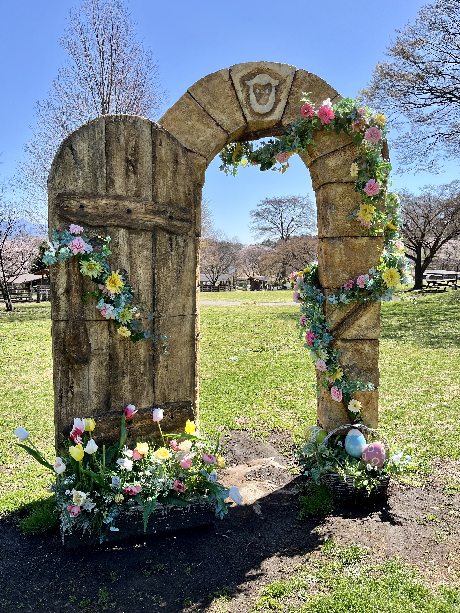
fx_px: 461
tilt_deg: -7.6
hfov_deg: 53.1
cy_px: 306
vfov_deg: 67.3
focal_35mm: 26
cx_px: 230
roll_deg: -0.8
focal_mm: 5.1
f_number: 1.6
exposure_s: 1/1862
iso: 50
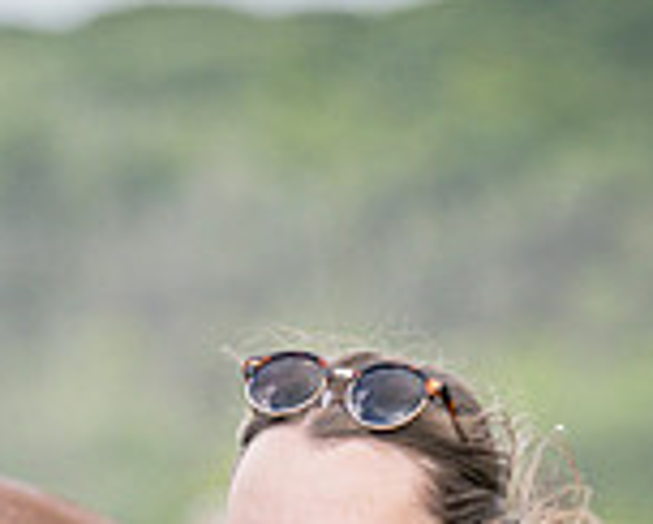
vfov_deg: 2.0
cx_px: -297
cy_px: 600
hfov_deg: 2.4
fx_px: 15326
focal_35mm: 792
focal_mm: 160
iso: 400
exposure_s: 1/1600
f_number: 4
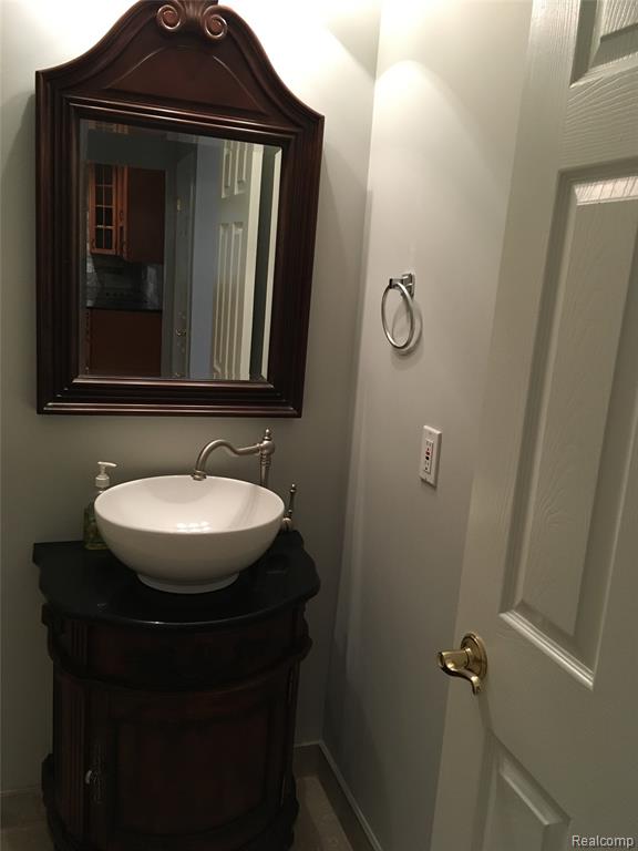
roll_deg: -3.2
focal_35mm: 29
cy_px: 426
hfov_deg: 48.2
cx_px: 319
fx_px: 713
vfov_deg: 61.7
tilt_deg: -11.2
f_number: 2.2
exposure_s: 1/30
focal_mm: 4.15
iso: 160
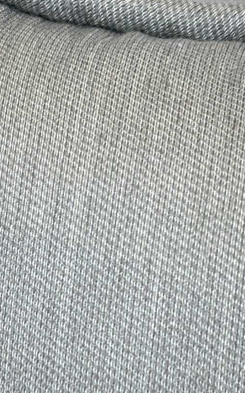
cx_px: 25
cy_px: 430
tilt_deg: -20.2
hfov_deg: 8.3
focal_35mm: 158
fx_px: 1688
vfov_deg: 13.0
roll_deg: -1.7
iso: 80
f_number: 1.78
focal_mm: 6.86
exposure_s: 1/226
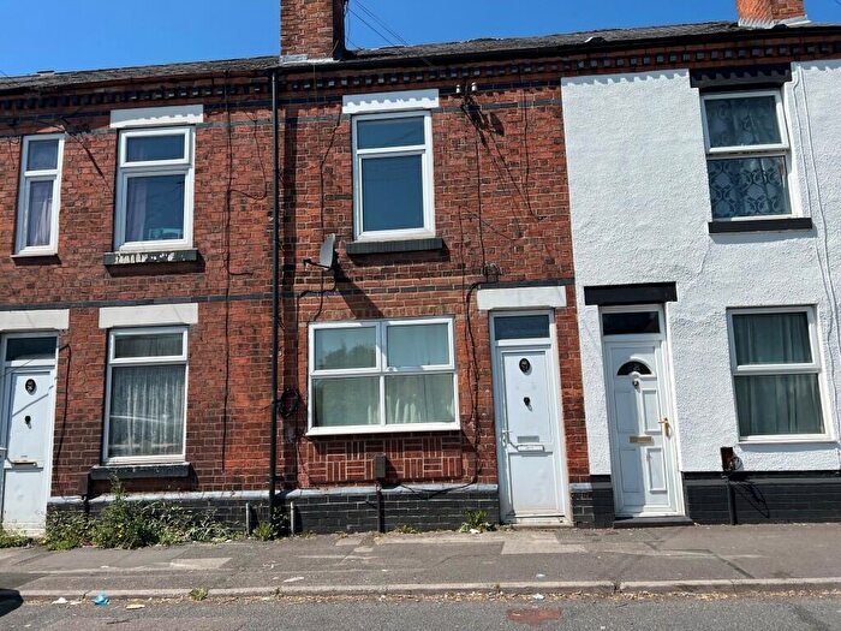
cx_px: 420
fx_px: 632
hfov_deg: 67.3
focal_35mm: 26
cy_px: 316
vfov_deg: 53.1
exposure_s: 1/4630
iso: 50
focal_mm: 5.7
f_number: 1.5
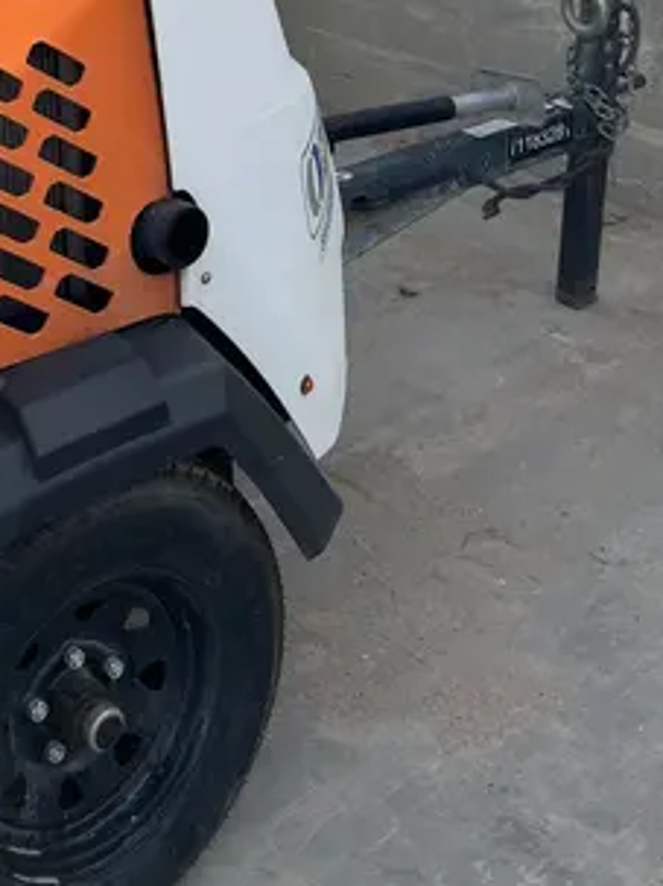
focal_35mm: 63
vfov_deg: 27.2
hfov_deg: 22.8
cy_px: -168
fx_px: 1610
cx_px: 105
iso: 50
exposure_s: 1/2410
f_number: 1.6
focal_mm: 5.1
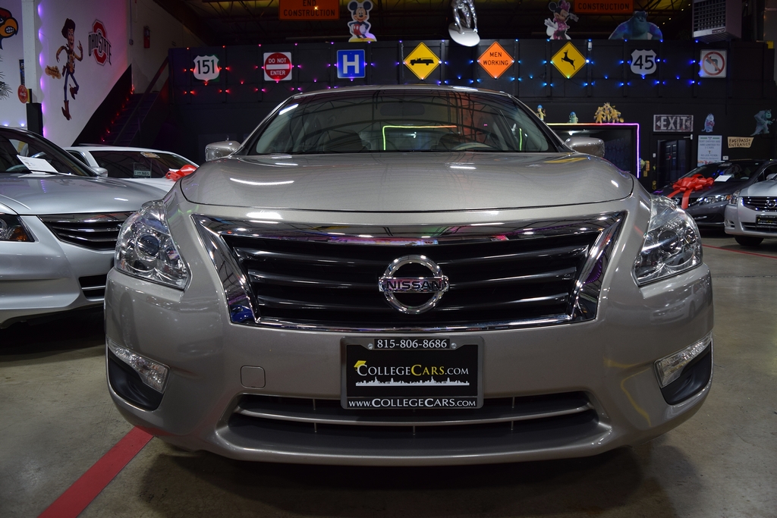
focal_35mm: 27
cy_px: 259
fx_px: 583
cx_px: 388
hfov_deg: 67.4
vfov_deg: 47.9
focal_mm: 18
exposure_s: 1/60
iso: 400
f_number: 4
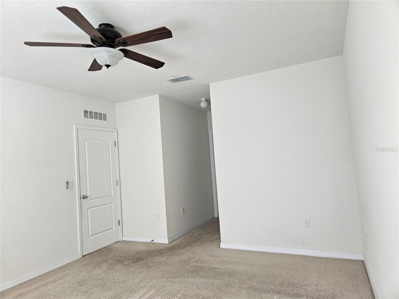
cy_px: 150
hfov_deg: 73.9
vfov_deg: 58.9
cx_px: 200
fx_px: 265
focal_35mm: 23
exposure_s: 1/120
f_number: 1.8
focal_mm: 5.4
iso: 100
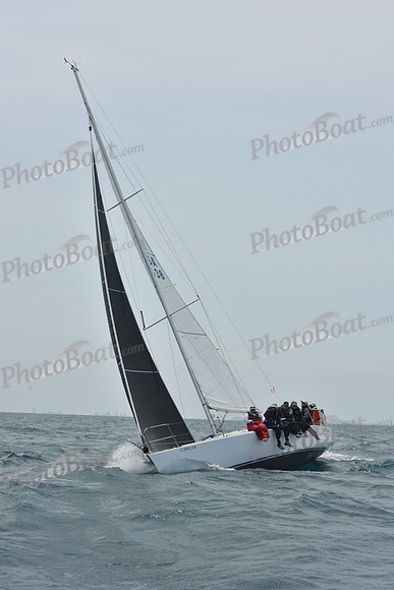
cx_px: 197
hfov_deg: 19.5
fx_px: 1148
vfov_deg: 28.8
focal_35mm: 70
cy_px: 295
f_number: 13
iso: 250
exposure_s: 1/800
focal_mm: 70
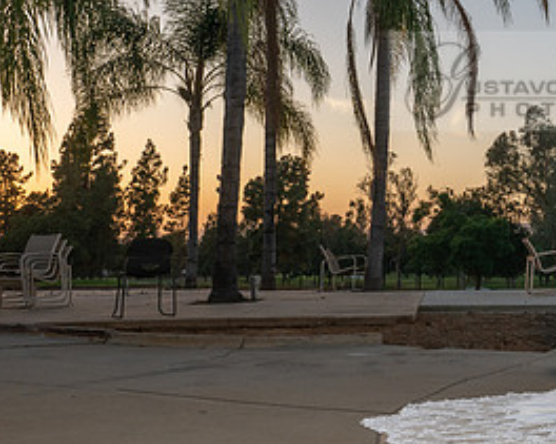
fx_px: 921
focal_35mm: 56
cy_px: 63
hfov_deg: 31.5
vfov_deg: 26.4
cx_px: 531
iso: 320
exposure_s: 1/200
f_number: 8
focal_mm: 24
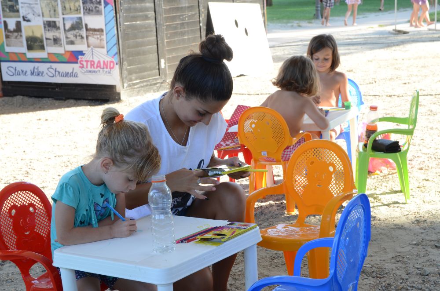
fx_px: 732
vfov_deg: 22.5
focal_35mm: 60
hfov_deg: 33.5
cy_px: 146
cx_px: 220
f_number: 8
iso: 250
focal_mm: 40
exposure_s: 1/60
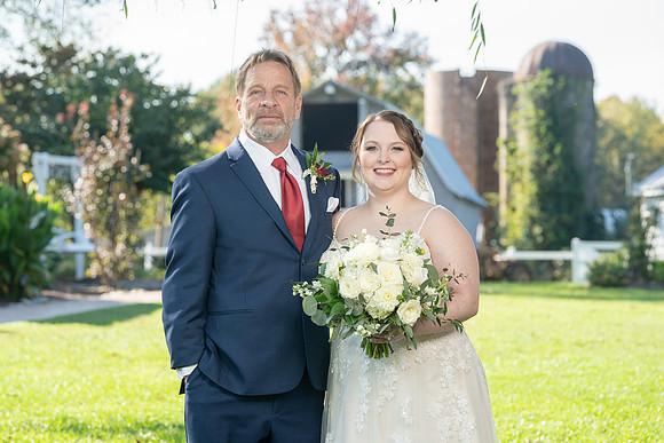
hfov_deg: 15.8
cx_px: 307
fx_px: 2396
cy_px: 191
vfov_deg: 10.6
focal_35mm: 130
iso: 200
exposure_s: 1/200
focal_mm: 113
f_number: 5.6
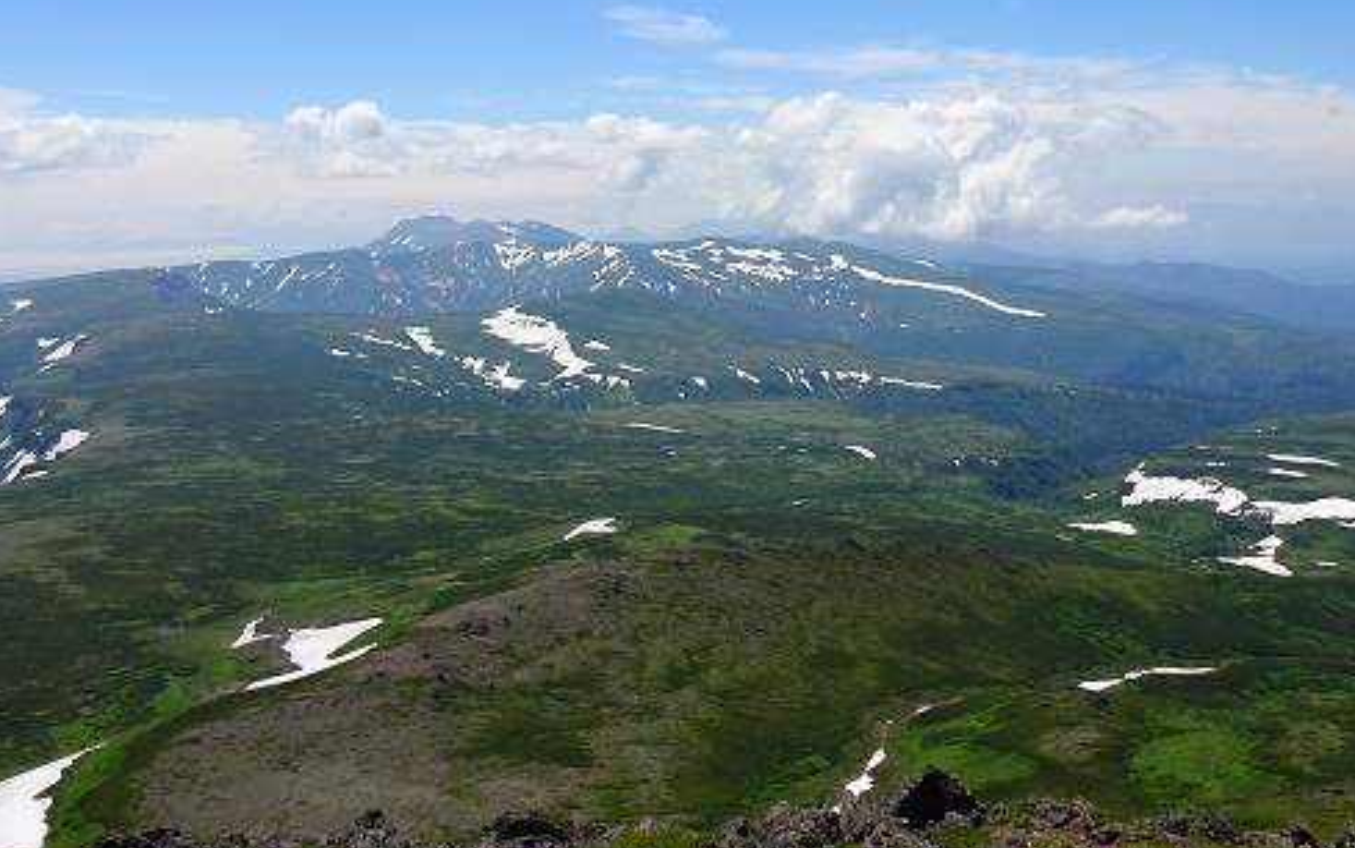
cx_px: 781
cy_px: 272
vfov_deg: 33.3
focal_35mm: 38
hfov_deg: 51.3
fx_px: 1404
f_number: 3.5
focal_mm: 4.1
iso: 80
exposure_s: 1/1250
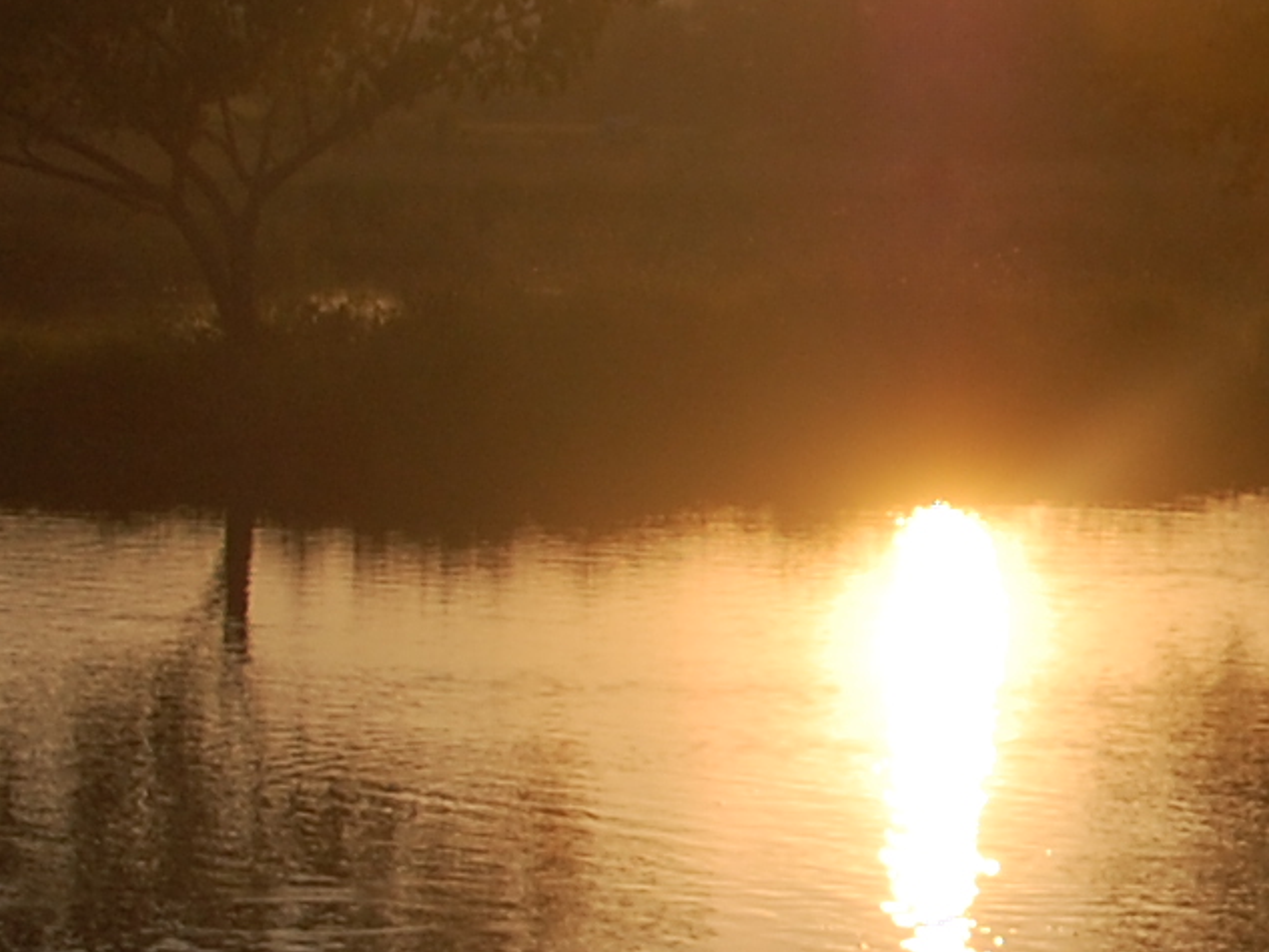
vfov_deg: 7.0
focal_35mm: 212
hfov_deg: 9.2
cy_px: 405
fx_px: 7784
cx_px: 1634
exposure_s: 1/1600
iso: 200
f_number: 5.6
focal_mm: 31
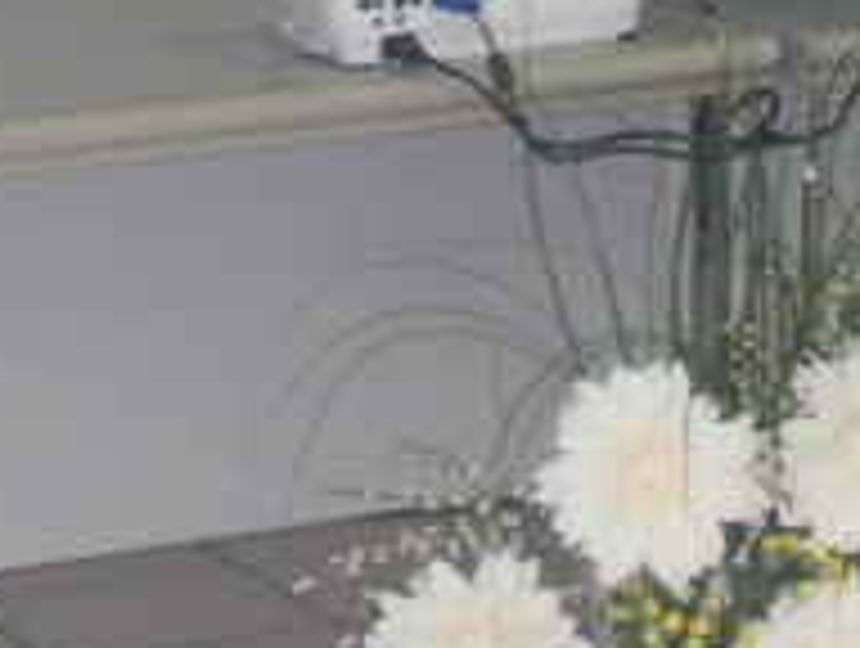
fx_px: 5327
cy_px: 202
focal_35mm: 214
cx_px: 2094
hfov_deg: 8.4
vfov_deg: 7.0
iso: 320
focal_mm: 7.1
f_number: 3.1
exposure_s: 1/45
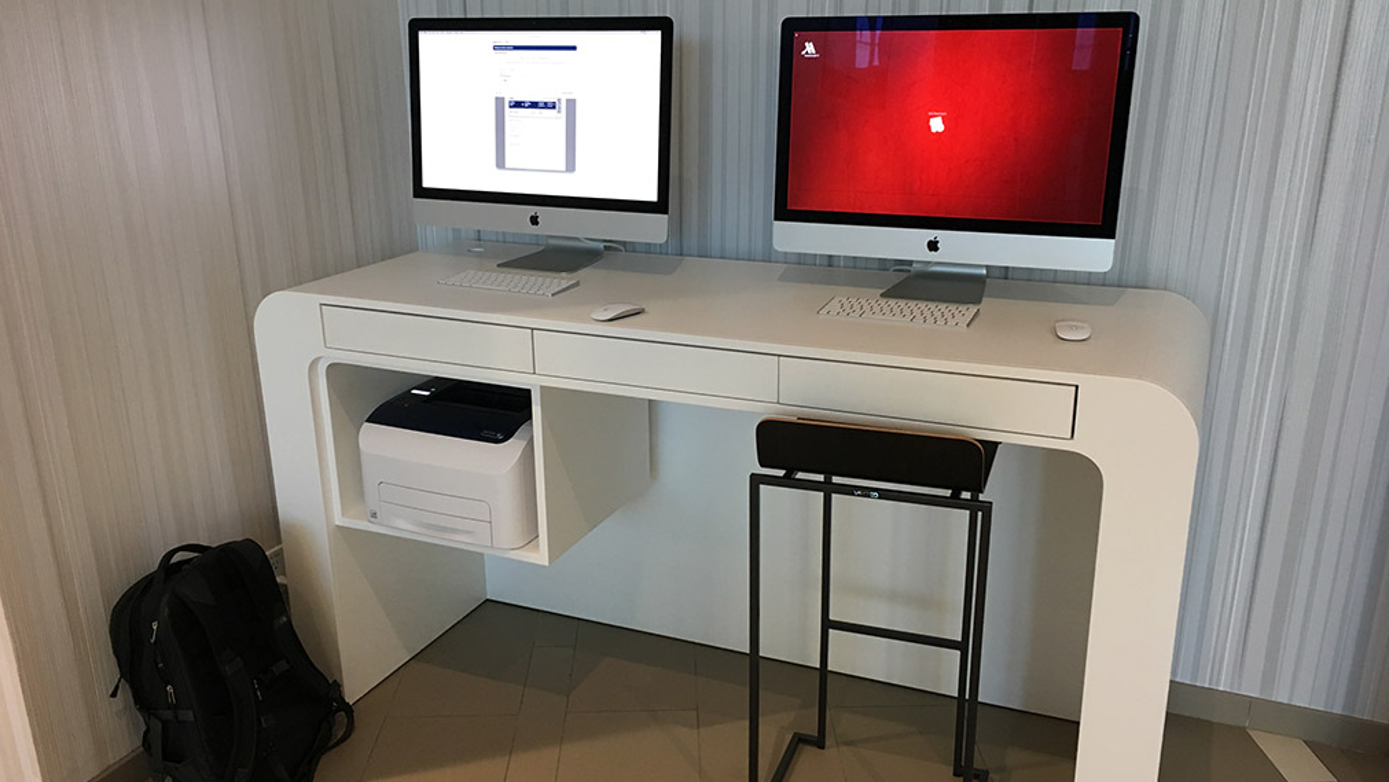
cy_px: 418
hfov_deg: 61.0
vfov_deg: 36.7
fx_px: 1179
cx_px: 697
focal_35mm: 32
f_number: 2.2
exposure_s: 1/30
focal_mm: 4.15
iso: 100
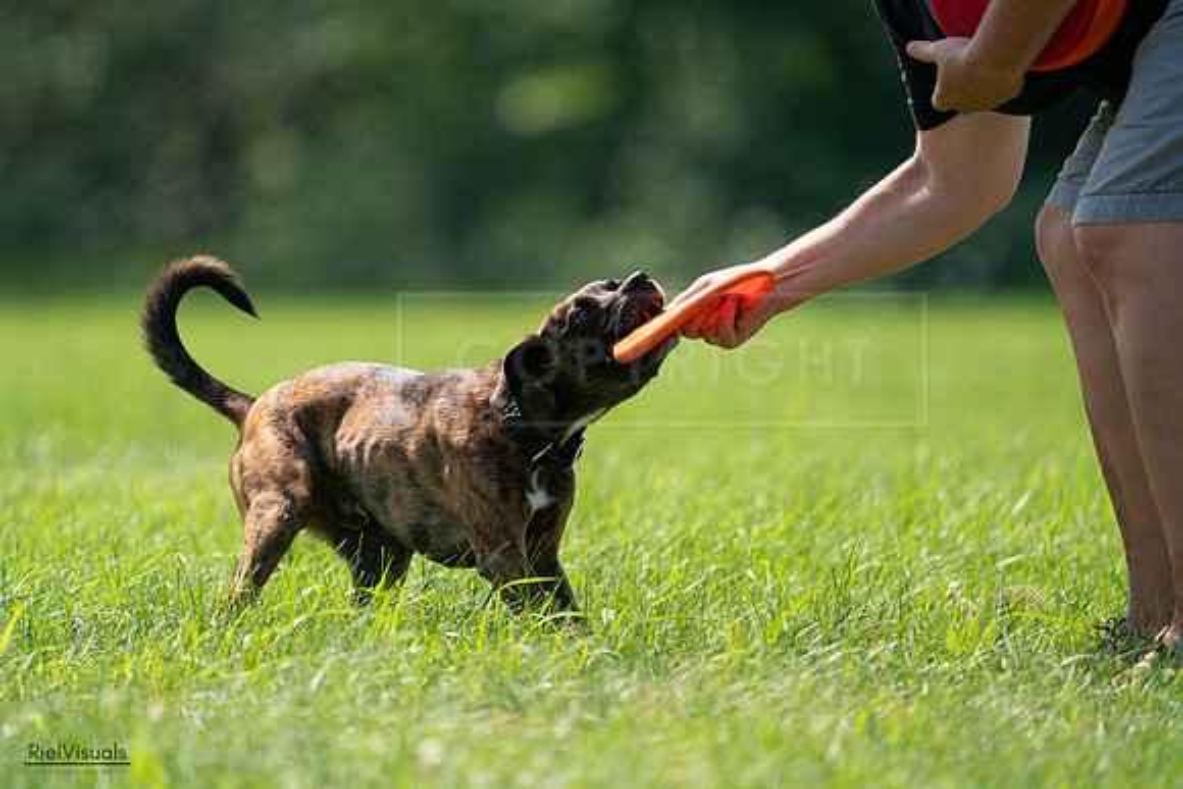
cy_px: 394
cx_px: 592
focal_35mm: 524
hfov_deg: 3.9
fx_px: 17222
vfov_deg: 2.6
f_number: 6.3
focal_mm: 524
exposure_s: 1/4000
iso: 1600
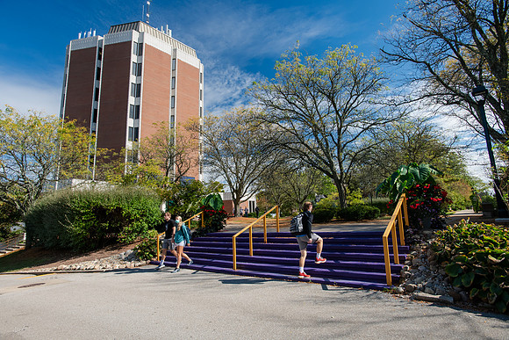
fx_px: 283
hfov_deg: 84.0
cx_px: 254
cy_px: 170
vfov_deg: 62.0
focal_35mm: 20
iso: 500
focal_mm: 20
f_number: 7.1
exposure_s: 1/320
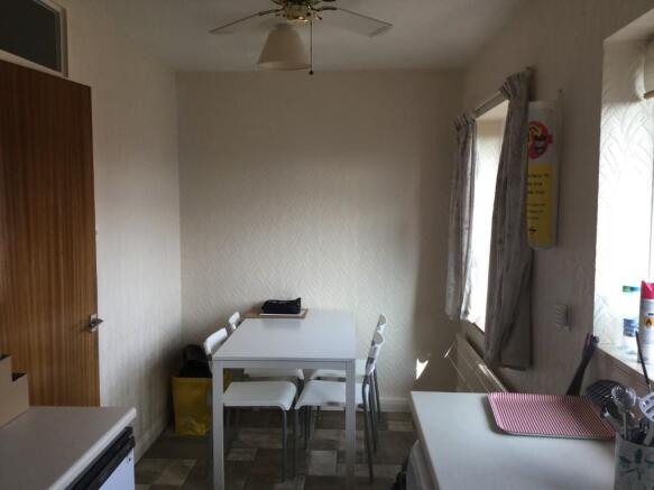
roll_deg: +0.6
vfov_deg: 45.4
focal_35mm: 31
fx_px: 586
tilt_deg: -5.0
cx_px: 327
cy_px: 245
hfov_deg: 58.4
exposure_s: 1/120
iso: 40
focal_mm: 3.3
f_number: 2.4
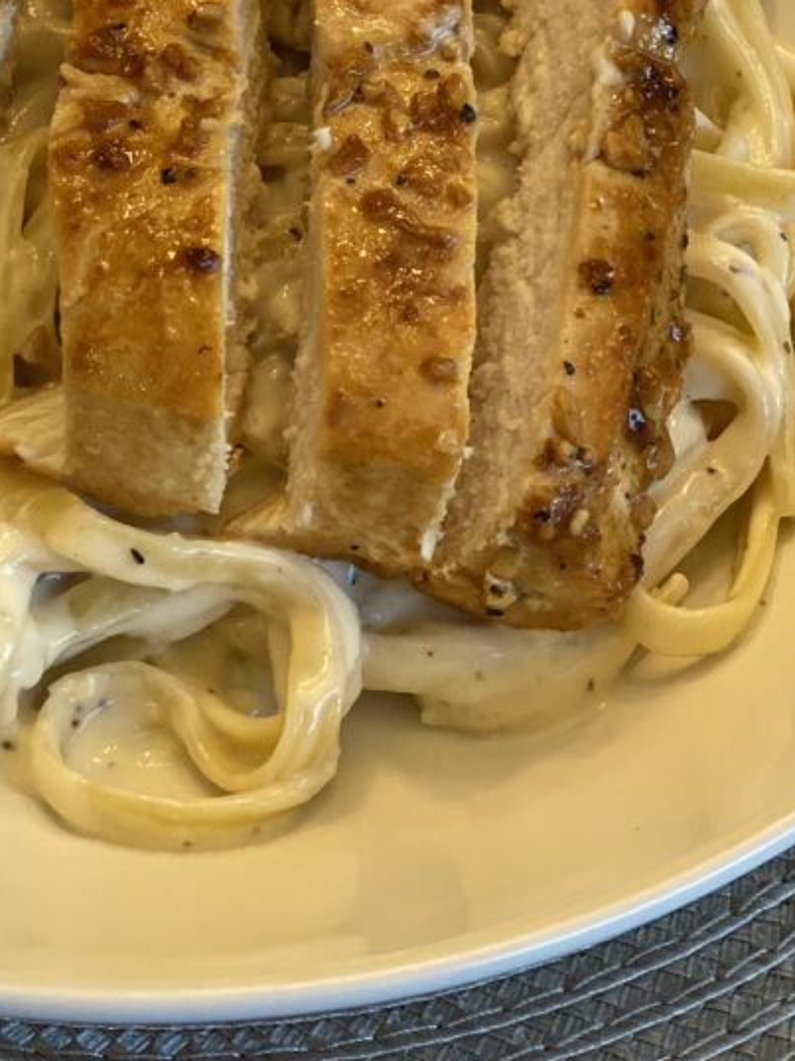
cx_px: 118
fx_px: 3034
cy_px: 280
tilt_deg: -52.1
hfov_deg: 14.8
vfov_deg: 19.7
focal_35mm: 99
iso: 125
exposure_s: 1/120
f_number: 2
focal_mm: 6
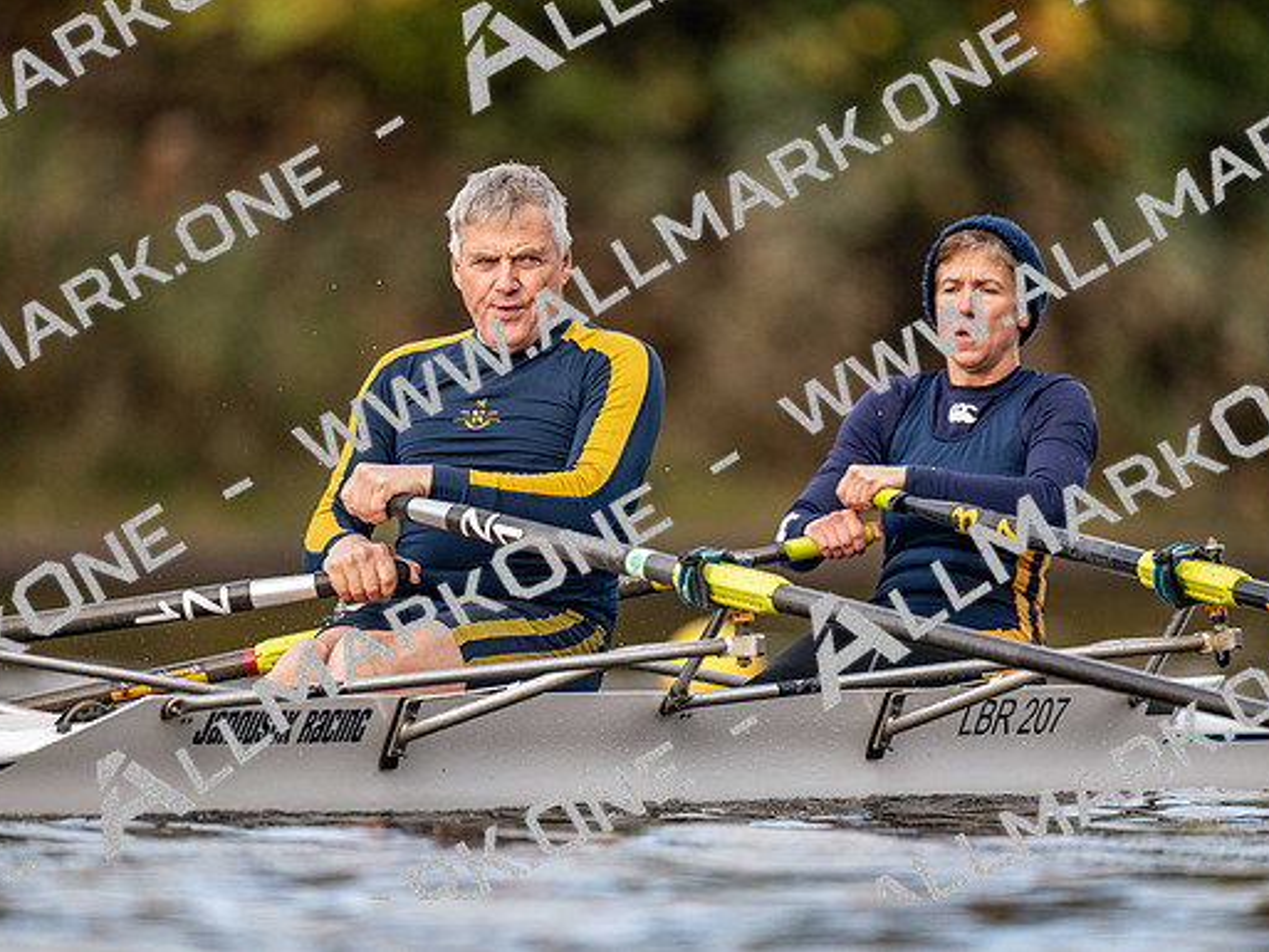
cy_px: 476
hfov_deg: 3.0
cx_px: 599
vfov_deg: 2.3
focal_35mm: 652
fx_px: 23907
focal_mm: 600
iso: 1400
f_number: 4
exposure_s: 1/2500
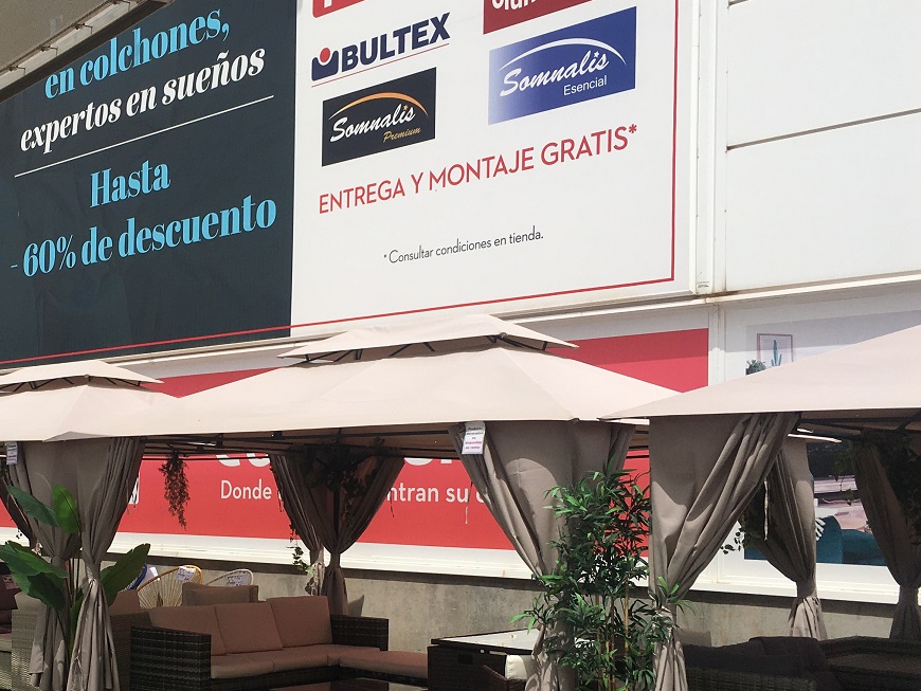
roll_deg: -1.4
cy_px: 463
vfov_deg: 28.9
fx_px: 1331
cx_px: 191
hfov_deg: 36.9
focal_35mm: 50
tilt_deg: +3.1
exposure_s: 1/2959
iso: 25
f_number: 2.2
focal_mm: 4.15
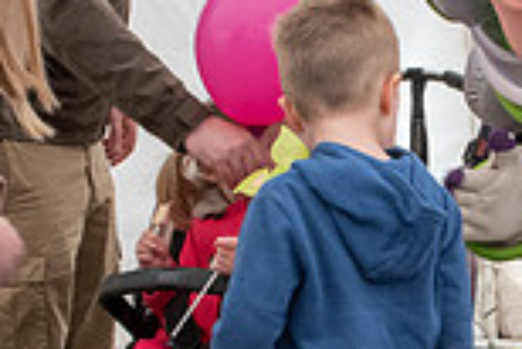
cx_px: 443
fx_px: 2235
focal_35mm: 154
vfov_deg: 8.9
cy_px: 233
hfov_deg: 13.2
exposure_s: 1/80
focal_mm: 24
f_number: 8
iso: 1000
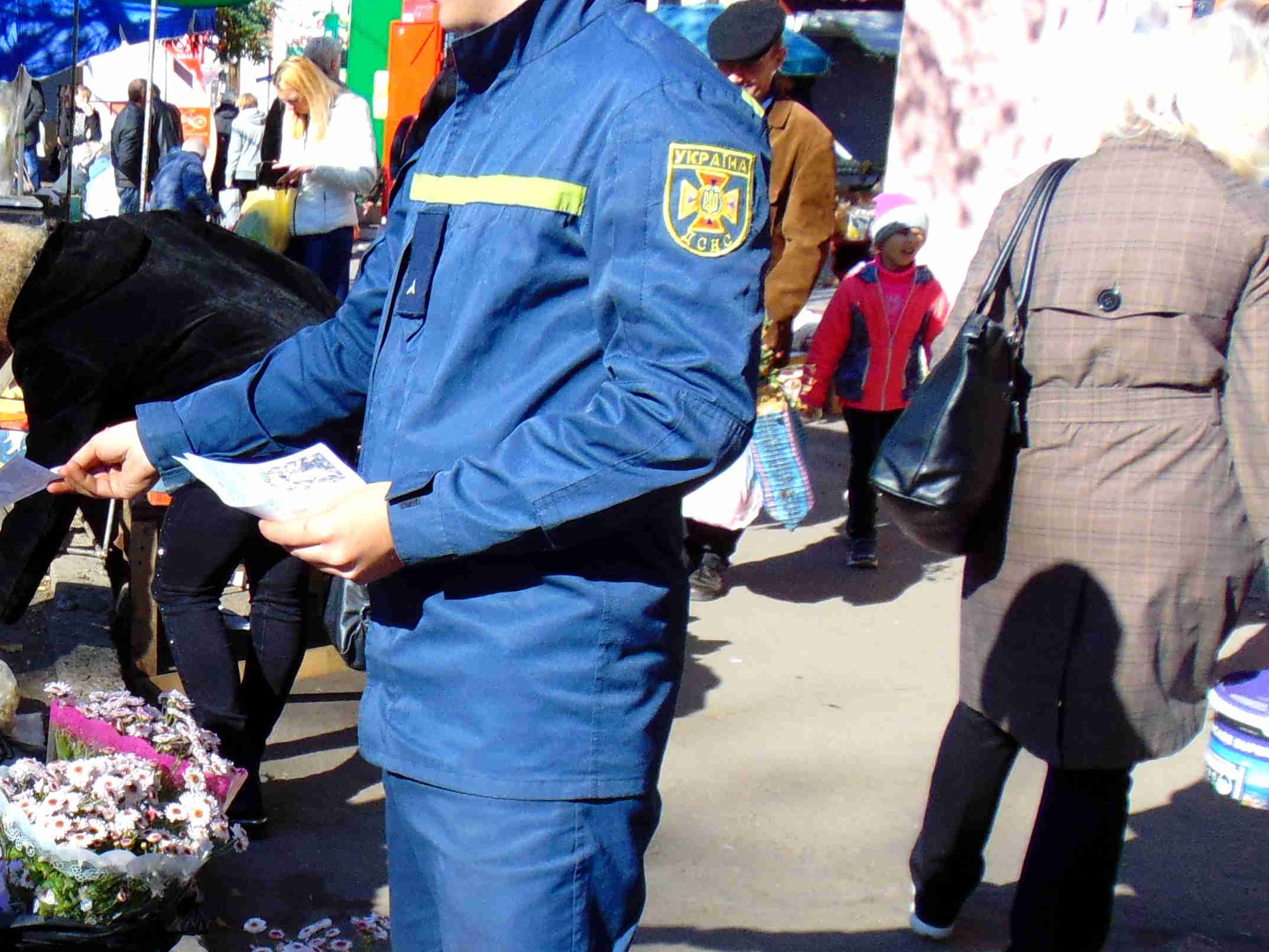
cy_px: 695
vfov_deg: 24.2
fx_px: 2199
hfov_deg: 30.2
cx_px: 28
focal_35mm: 60
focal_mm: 4.5
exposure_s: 1/500
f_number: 3
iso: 80
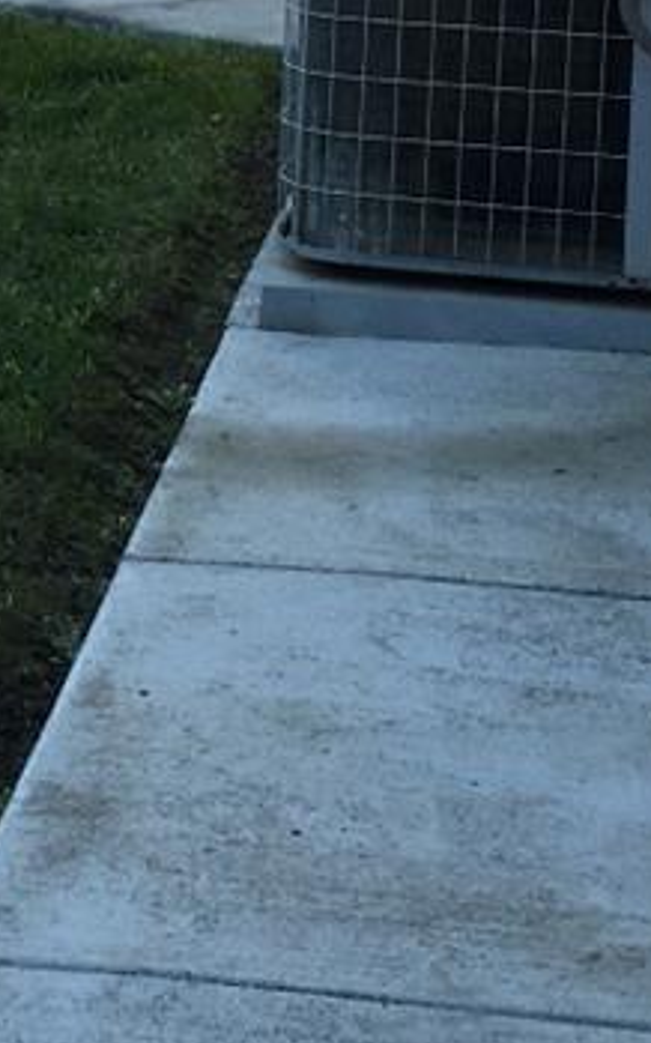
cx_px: -412
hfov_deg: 9.6
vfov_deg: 15.4
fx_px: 3749
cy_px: -99
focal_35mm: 132
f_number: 2.2
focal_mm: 4.15
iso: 25
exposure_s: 1/165
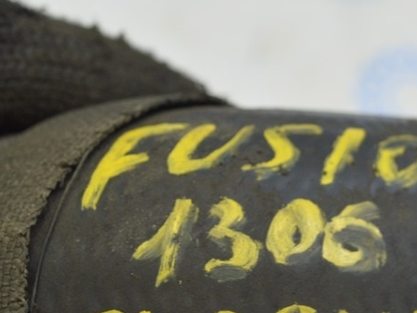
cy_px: 218
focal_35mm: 93
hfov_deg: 21.1
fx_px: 1121
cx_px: 227
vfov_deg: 15.8
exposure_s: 1/20
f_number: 5.6
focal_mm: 29
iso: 400
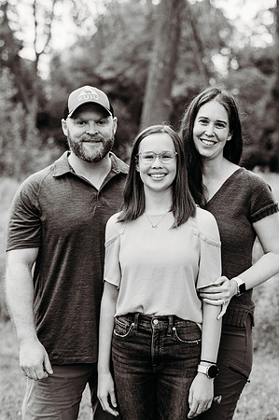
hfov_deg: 23.3
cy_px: 210
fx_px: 676
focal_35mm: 58
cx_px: 140
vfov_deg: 34.5
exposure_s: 1/250
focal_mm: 58
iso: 400
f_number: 2.8
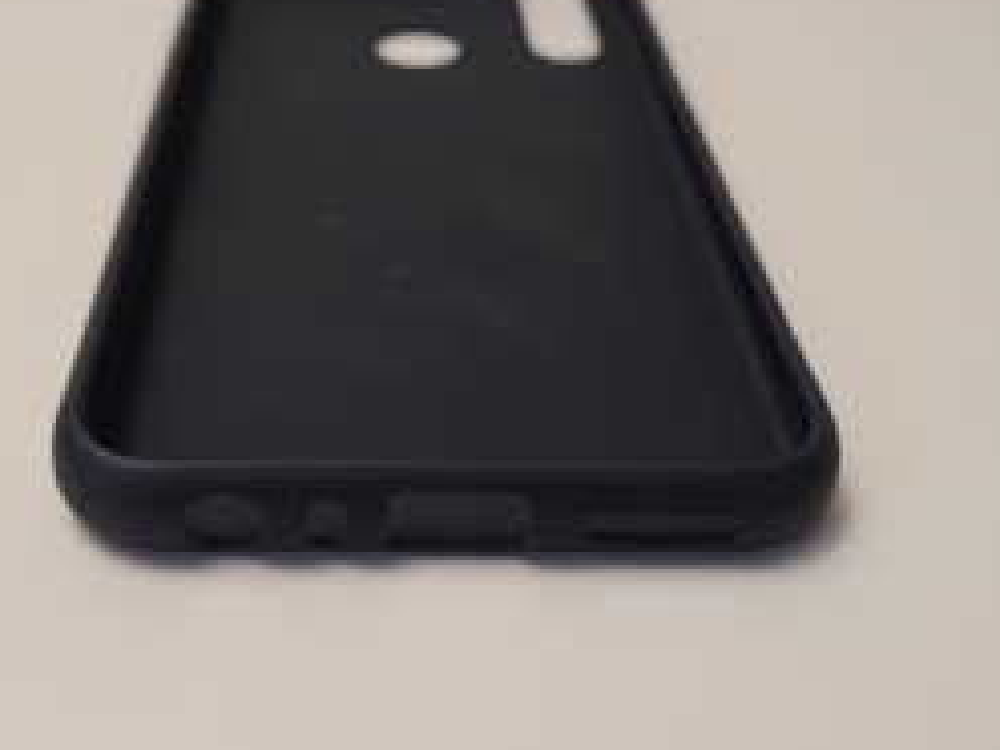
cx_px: 444
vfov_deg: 34.3
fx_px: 1213
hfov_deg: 44.7
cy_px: 351
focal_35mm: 42
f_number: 1.8
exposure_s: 1/100
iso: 64
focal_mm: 5.4
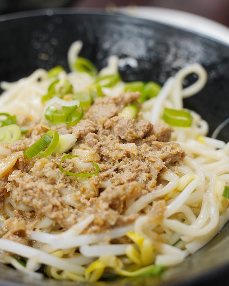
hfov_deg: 28.5
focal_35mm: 53
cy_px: 143
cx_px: 85
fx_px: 449
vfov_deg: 35.4
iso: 1250
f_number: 4
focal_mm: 32
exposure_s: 1/60
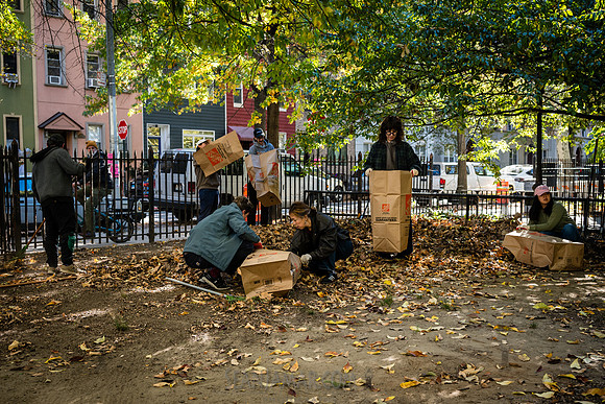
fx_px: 666
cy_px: 229
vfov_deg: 33.7
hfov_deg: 48.8
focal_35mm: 40
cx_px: 291
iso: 500
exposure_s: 1/200
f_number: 4
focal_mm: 35
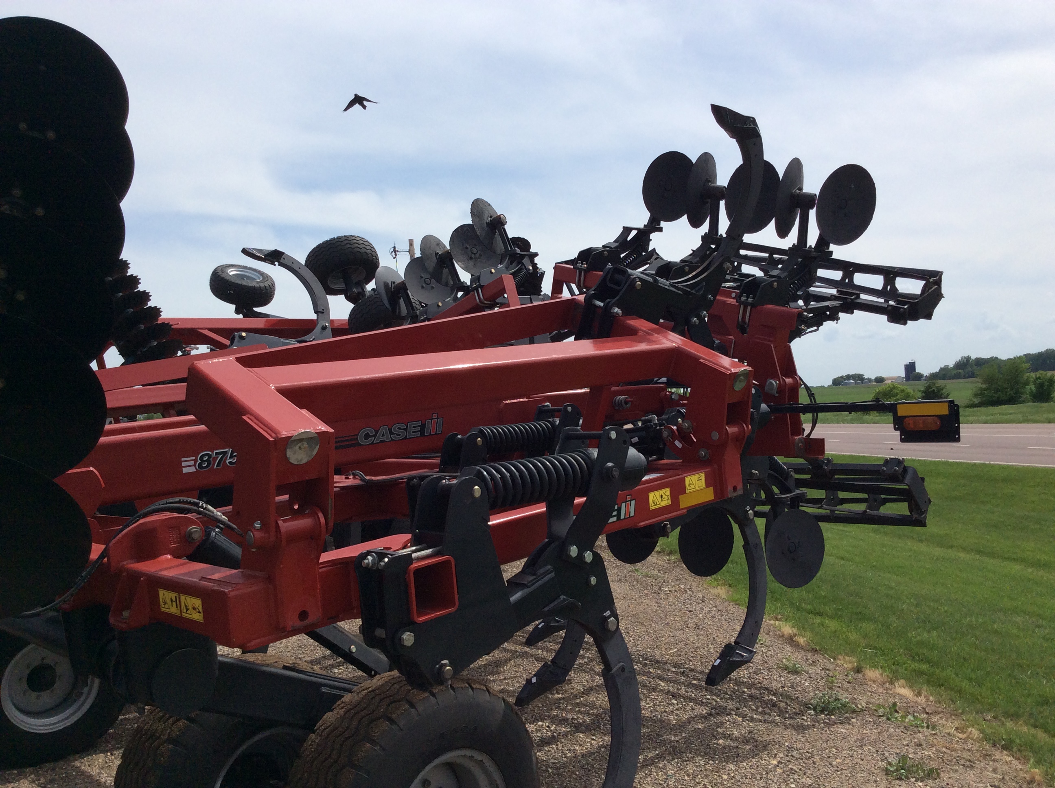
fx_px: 974
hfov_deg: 56.9
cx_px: 528
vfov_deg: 44.1
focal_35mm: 32
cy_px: 394
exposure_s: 1/2604
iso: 32
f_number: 2.4
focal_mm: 3.3
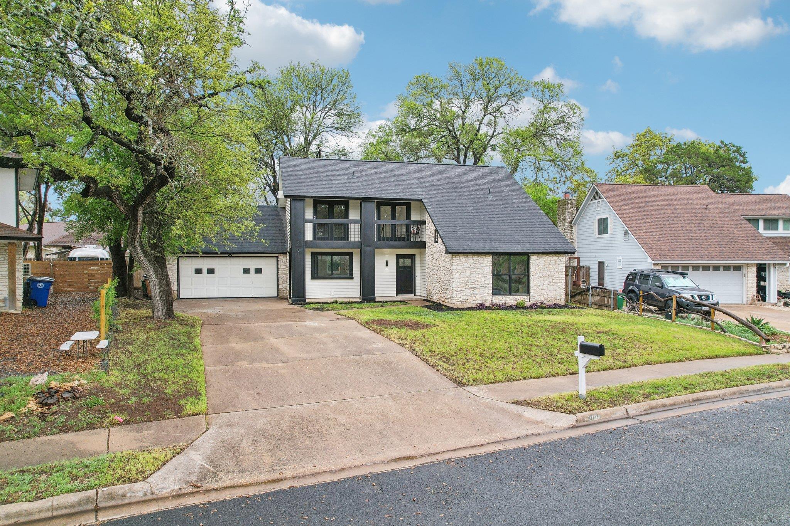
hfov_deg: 78.6
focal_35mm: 22
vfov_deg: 57.2
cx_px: 395
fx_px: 483
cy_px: 263
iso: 100
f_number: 2.8
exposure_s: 1/320
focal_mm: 8.4
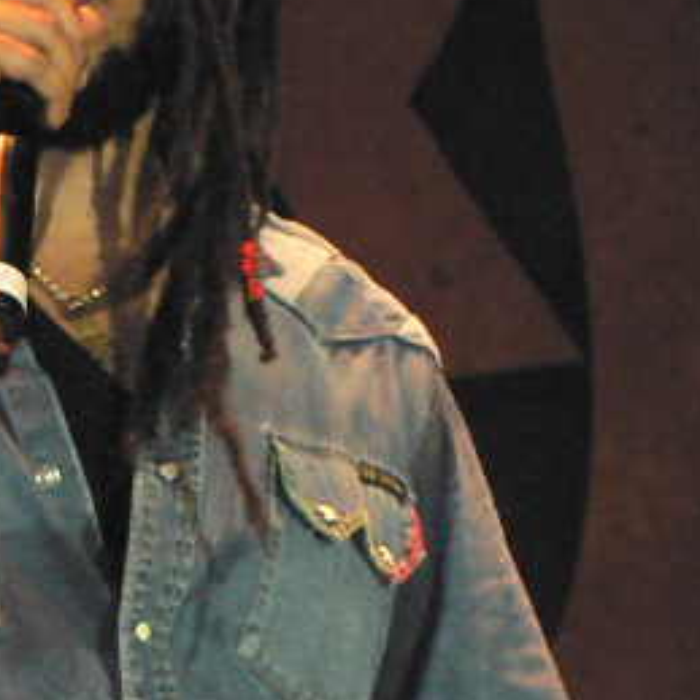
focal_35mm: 293
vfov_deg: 6.0
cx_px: -32
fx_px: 6703
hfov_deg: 6.0
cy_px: 154
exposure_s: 1/60
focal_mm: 24.6
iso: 400
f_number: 3.3
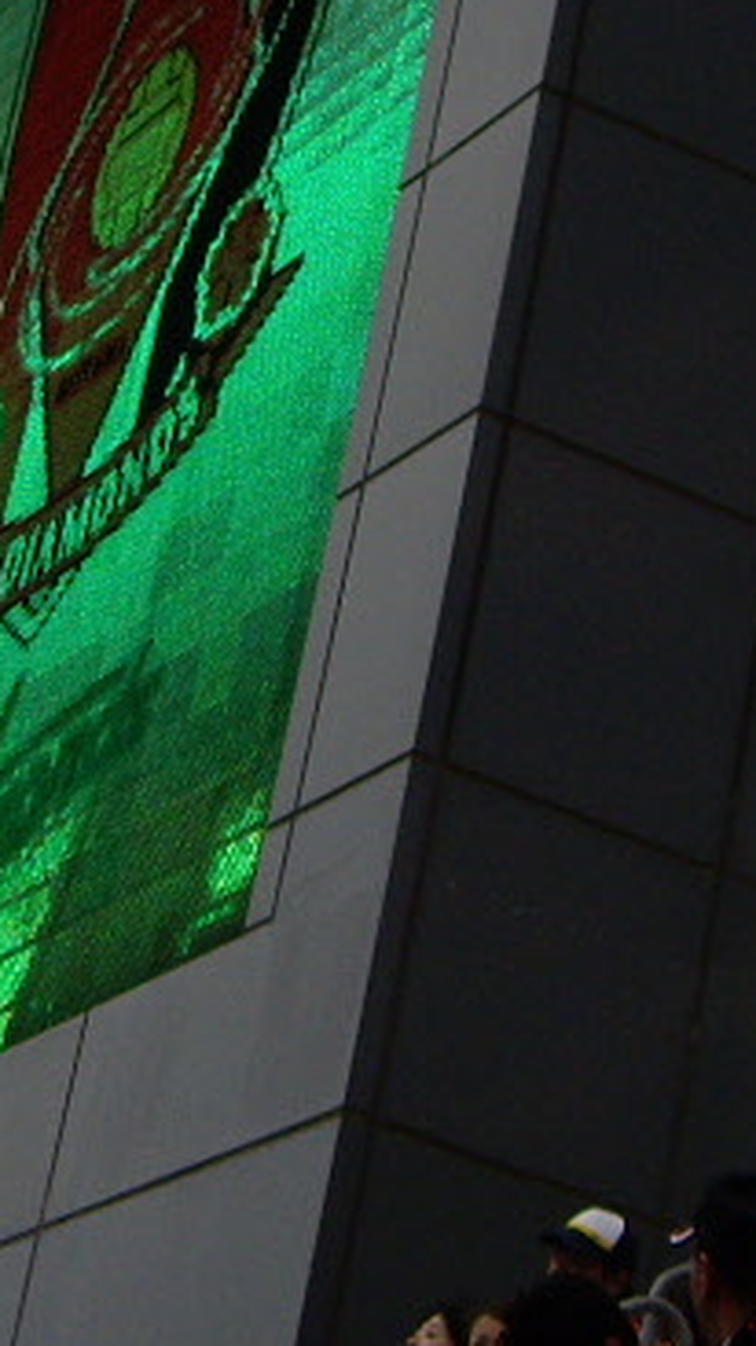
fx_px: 5104
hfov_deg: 8.3
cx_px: -308
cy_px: 506
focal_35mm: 143
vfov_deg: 15.0
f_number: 3
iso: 100
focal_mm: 7.6
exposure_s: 1/250
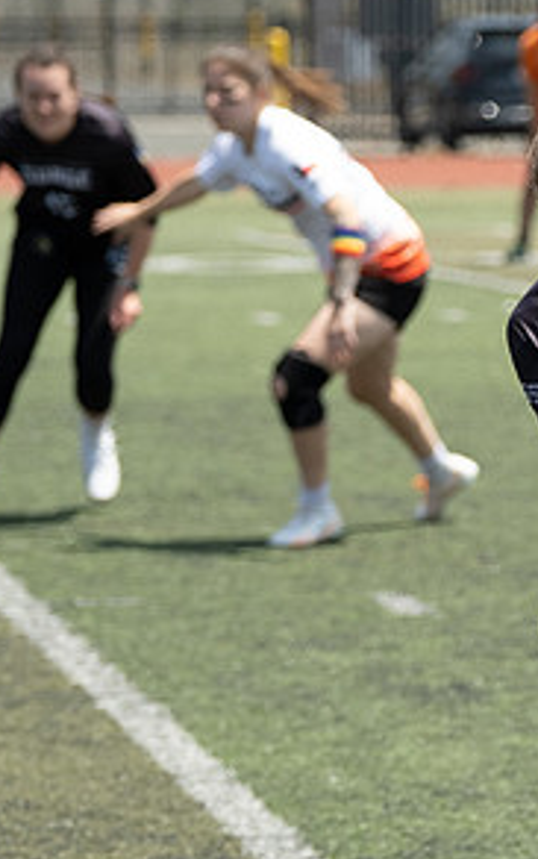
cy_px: 193
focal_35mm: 309
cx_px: 727
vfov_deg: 6.8
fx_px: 7235
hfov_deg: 4.2
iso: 100
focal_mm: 74.4
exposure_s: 1/1600
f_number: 2.8
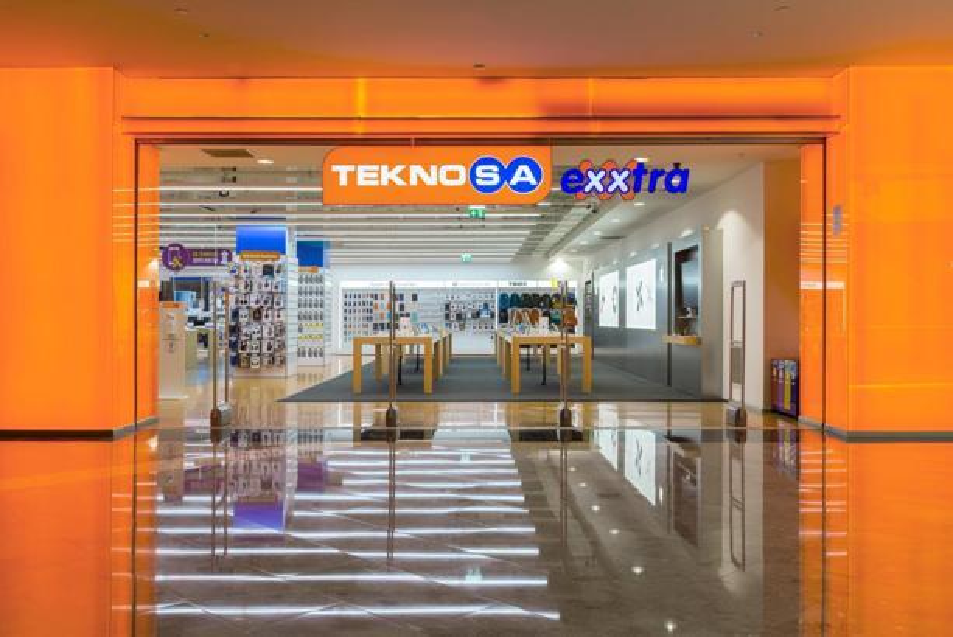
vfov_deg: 41.2
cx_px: 476
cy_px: 318
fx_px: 848
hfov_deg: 58.7
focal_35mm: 32
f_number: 16
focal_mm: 32
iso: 125
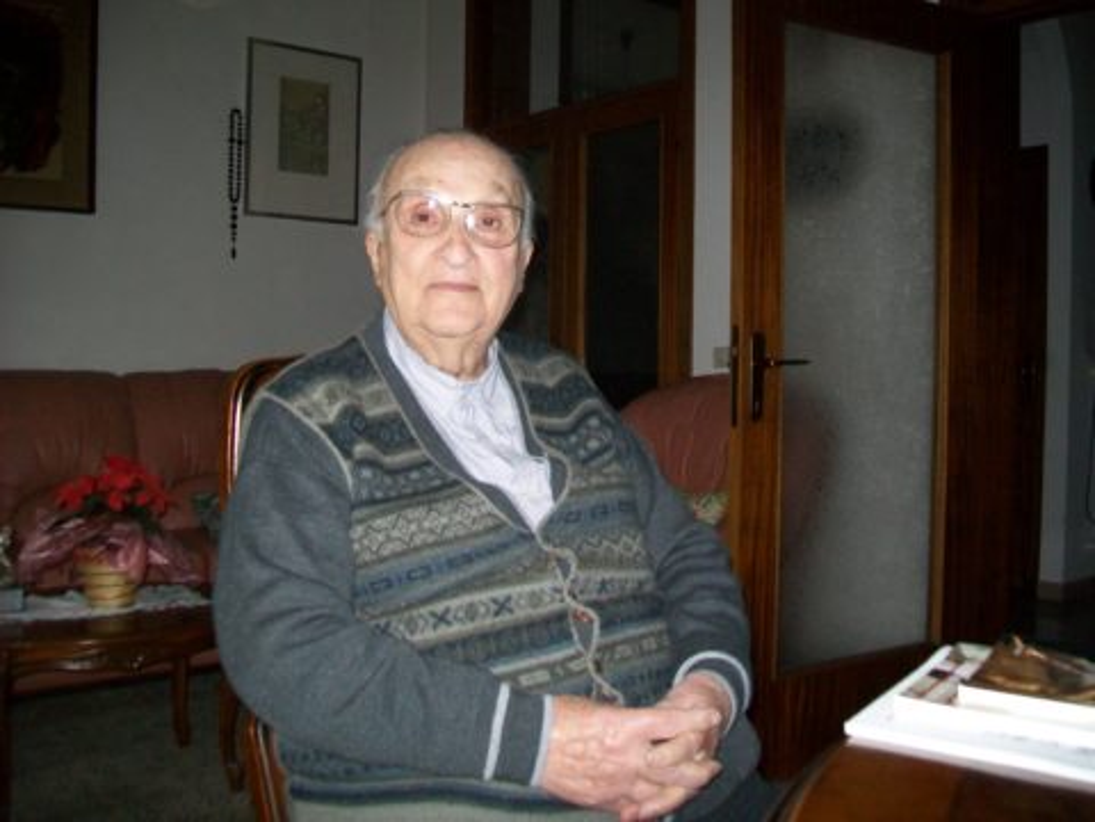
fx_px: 1076
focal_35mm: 34
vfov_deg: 41.8
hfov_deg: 54.0
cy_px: 411
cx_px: 548
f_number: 2.7
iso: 160
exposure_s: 1/60
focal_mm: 6.1
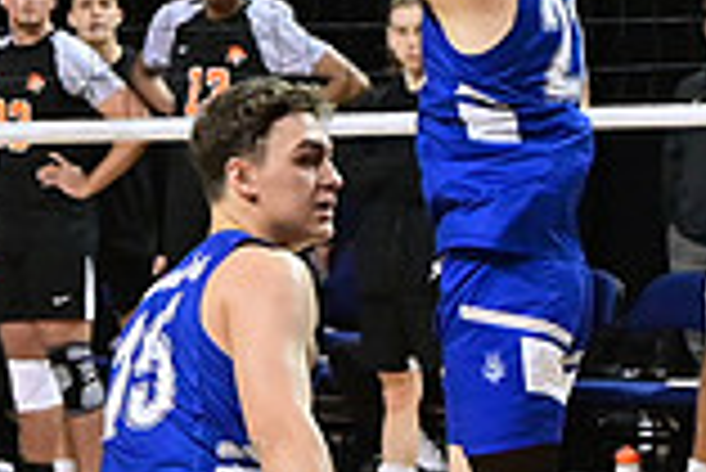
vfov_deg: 3.5
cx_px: -274
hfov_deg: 5.3
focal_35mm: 388
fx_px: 7616
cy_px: -317
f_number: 5.6
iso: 2500
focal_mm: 70
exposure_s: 1/800
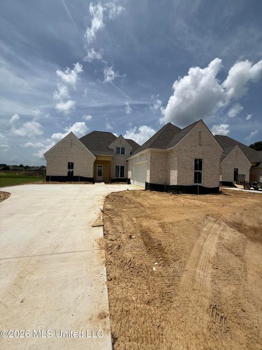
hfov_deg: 85.7
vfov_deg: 102.1
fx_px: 141
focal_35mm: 14
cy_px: 175
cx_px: 131
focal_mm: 2.22
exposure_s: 1/6173
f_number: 2.2
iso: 50
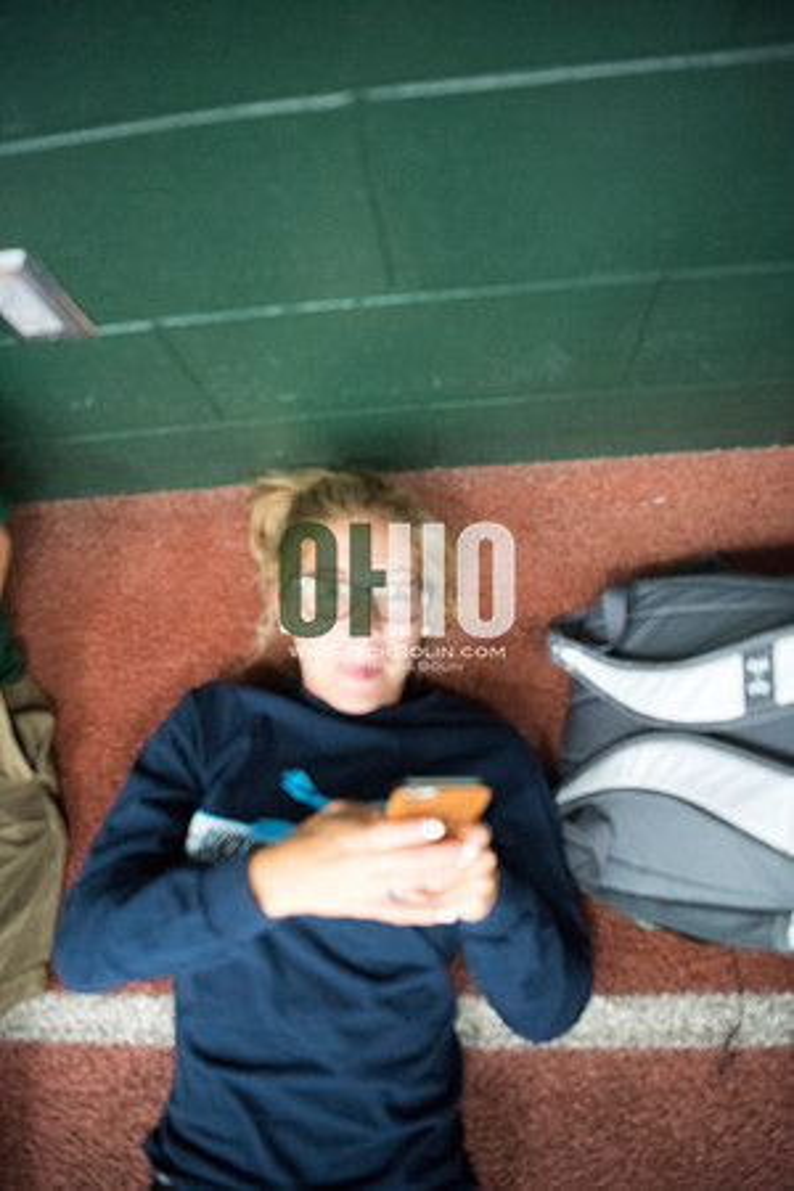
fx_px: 794
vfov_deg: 73.7
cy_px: 596
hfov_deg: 53.1
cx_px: 397
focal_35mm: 24
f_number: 3.2
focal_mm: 24
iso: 3200
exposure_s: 1/100
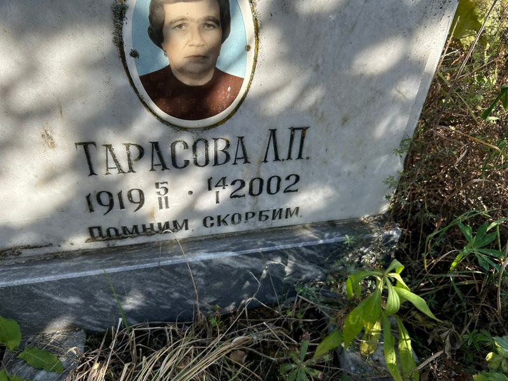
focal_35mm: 26
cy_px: 190
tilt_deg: -41.1
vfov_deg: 53.1
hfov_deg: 67.3
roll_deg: -2.5
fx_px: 382
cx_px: 254
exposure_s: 1/1808
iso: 50
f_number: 1.5
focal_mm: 5.7
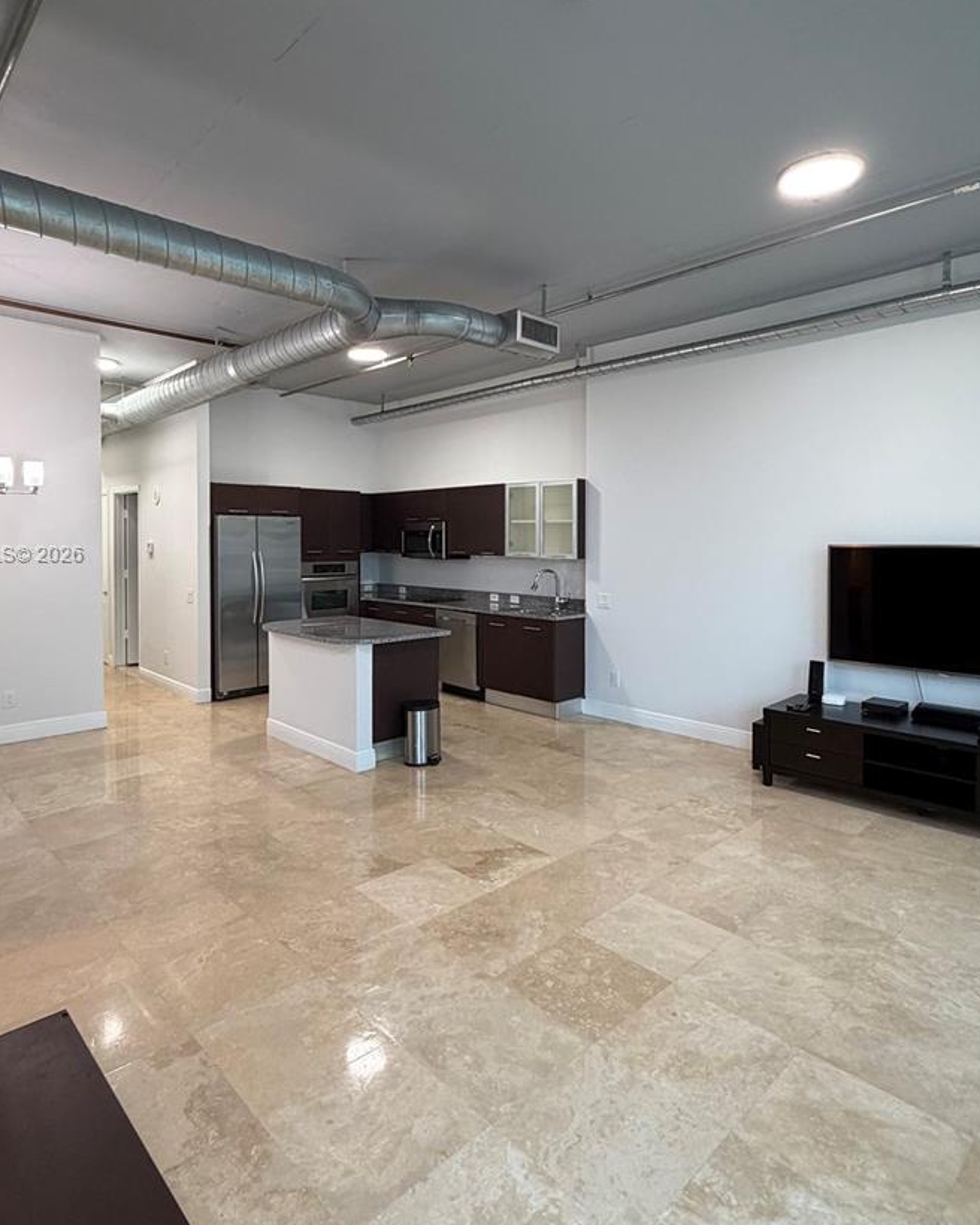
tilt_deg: -0.7
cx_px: 478
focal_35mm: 20
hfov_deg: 68.1
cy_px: 556
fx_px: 725
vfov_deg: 80.2
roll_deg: +0.1
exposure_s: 1/60
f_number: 2.2
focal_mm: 2.22
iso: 250
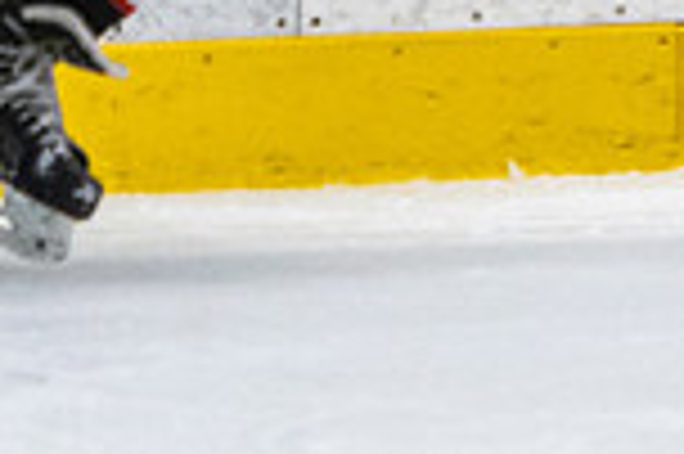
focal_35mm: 1032
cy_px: -638
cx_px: 81
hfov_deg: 2.0
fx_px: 19587
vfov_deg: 1.3
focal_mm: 130
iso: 1800
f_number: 2.8
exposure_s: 1/640
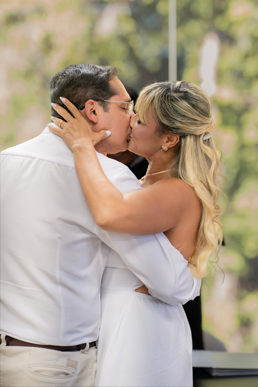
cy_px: 194
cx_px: 129
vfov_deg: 16.1
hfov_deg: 10.8
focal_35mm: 128
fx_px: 1371
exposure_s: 1/320
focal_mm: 85
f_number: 1.6
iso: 800
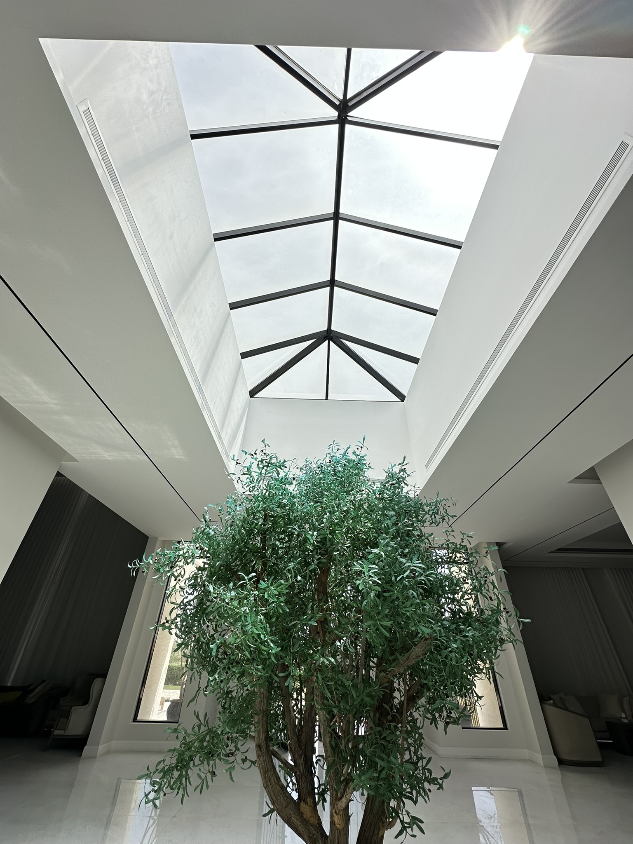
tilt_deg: +35.0
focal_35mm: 14
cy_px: 422
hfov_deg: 85.7
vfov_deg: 102.1
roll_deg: -3.7
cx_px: 316
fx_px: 341
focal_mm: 2.22
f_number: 2.2
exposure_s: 1/807
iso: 40
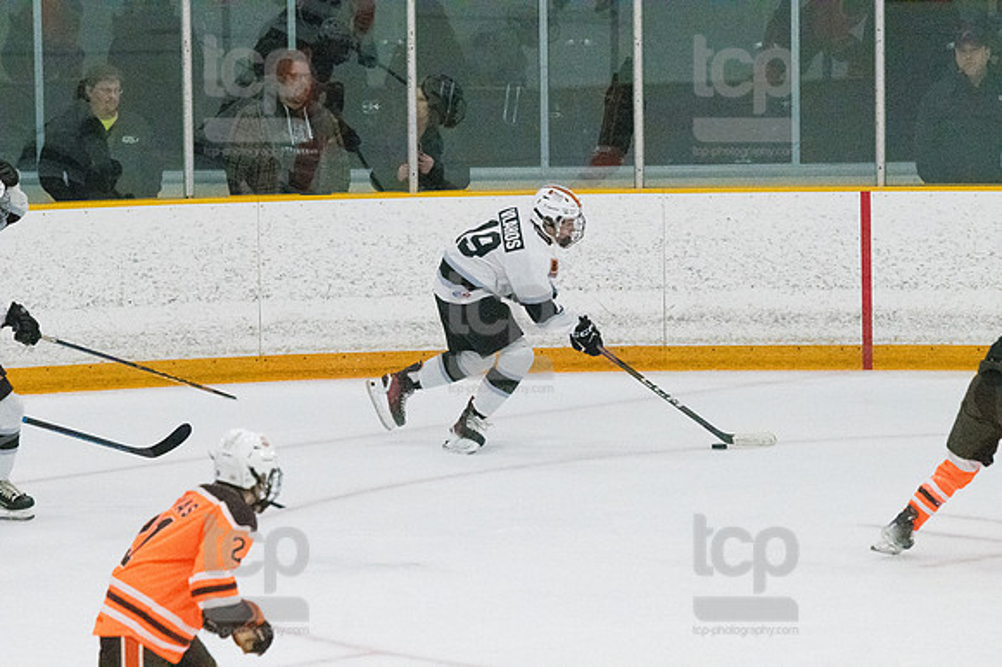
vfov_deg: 4.7
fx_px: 8122
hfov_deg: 7.1
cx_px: 501
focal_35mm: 292
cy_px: 334
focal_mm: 195
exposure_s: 1/1600
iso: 8000
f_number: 5
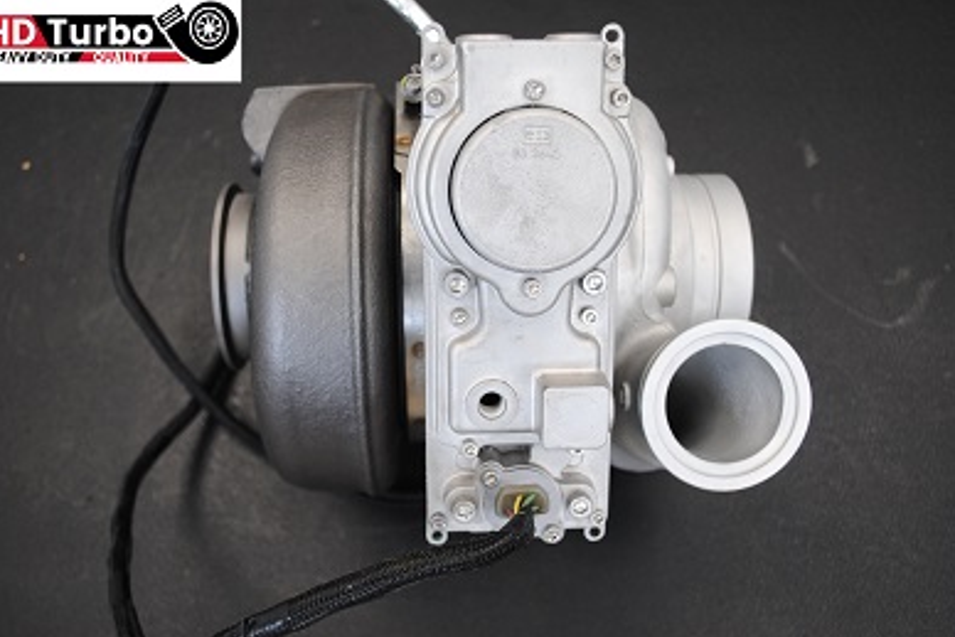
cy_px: 321
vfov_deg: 38.9
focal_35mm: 34
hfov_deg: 55.8
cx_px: 470
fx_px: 902
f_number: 4
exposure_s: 1/30
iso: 200
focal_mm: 22
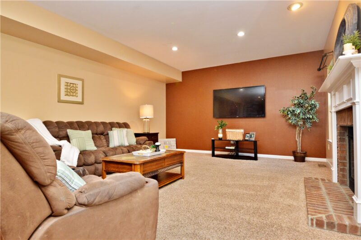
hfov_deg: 90.1
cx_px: 180
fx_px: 180
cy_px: 120
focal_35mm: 18
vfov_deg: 67.2
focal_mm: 12
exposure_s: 1/60
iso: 1100
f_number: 4.5
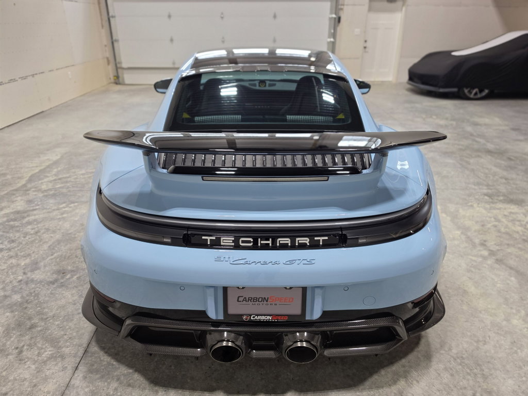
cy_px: 198
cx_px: 264
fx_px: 351
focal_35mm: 23
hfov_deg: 73.9
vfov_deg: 58.9
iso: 125
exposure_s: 1/180
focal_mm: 6.5
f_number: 1.4
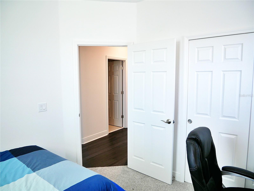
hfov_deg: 71.6
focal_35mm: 24
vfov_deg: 56.8
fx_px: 176
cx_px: 127
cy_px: 96
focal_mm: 12
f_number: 3.5
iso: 250
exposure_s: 1/60
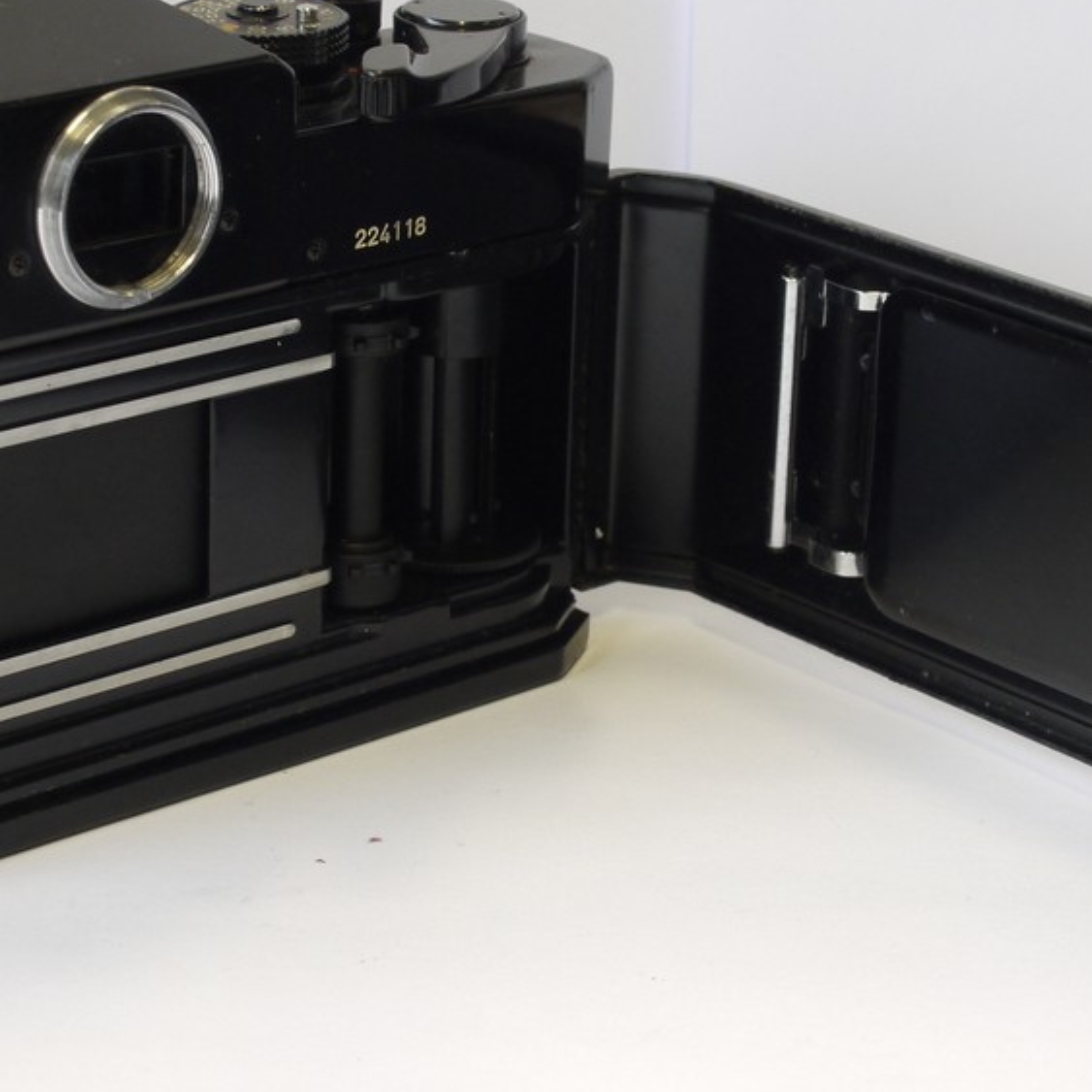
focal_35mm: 113
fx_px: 4033
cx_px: 512
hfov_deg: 15.4
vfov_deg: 15.4
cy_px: 475
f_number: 8
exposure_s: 1/30
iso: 400
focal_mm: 30
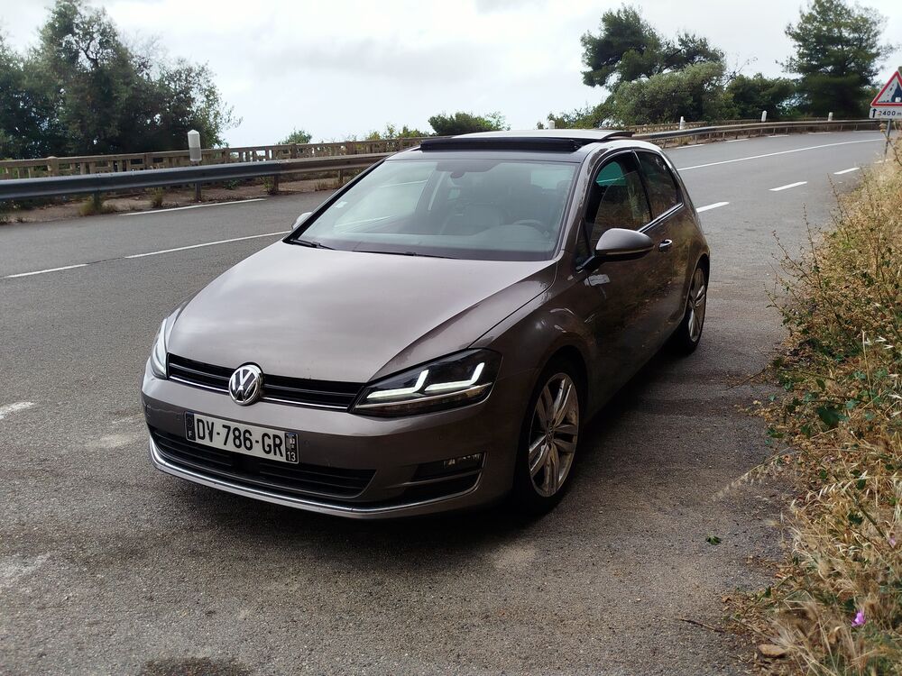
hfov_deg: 58.4
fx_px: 808
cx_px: 451
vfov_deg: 45.4
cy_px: 338
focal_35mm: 31
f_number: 1.7
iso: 50
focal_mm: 5.31
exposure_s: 1/780
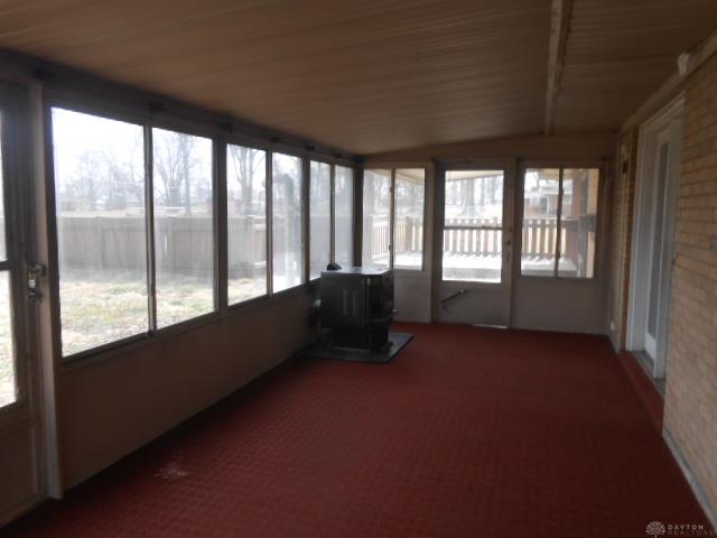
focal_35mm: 26
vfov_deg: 53.1
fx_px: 539
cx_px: 358
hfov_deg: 67.3
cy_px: 269
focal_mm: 4.6
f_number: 3.5
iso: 80
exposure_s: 1/50
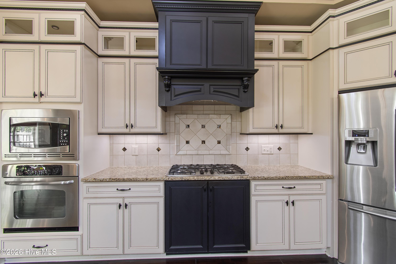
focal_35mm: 15
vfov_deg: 77.3
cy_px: 132
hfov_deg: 100.4
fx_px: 165
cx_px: 198
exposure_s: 1/5
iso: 100
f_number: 4.5
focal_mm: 10
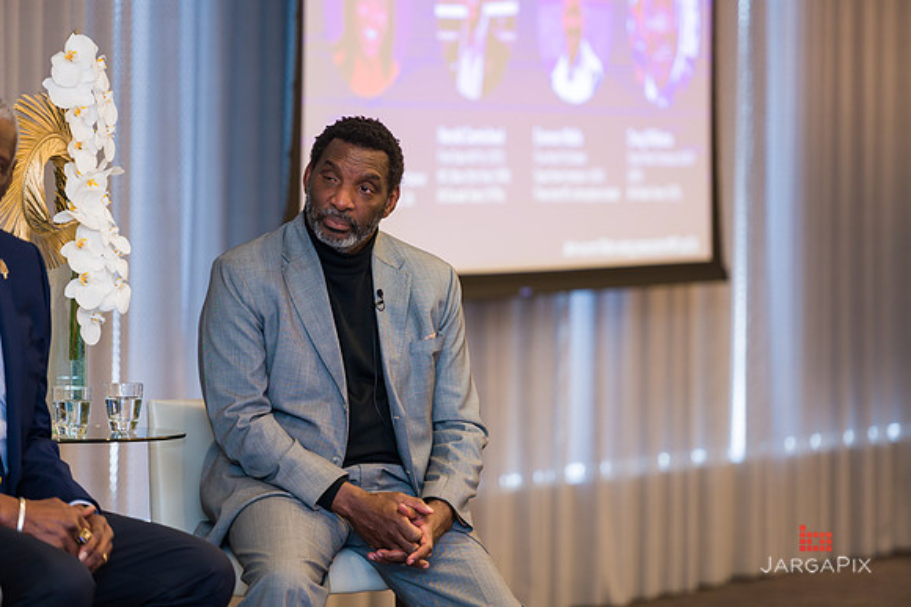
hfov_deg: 11.4
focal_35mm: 180
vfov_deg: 7.6
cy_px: 304
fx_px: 4552
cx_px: 456
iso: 800
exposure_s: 1/200
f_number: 3.2
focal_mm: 180
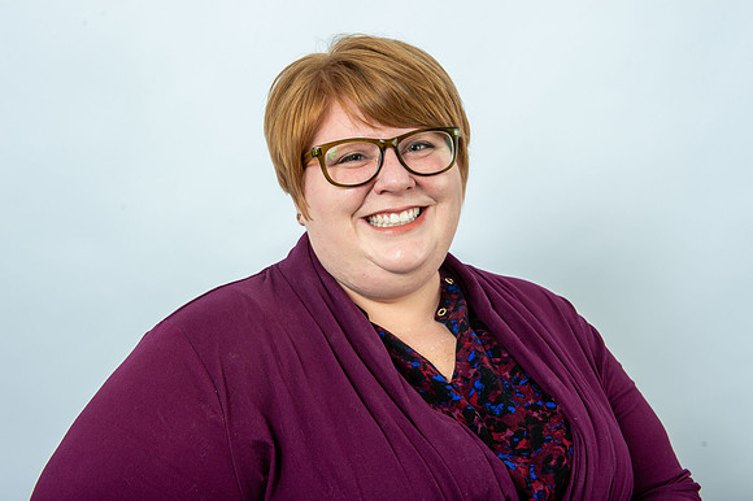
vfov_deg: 27.0
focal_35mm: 50
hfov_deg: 39.6
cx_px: 376
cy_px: 250
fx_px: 1045
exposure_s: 1/250
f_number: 8
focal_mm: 50
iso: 160
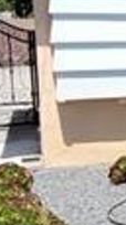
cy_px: 99
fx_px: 567
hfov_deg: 8.8
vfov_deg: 22.5
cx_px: 443
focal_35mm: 95
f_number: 2.2
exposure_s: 1/1814
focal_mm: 2.2
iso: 64
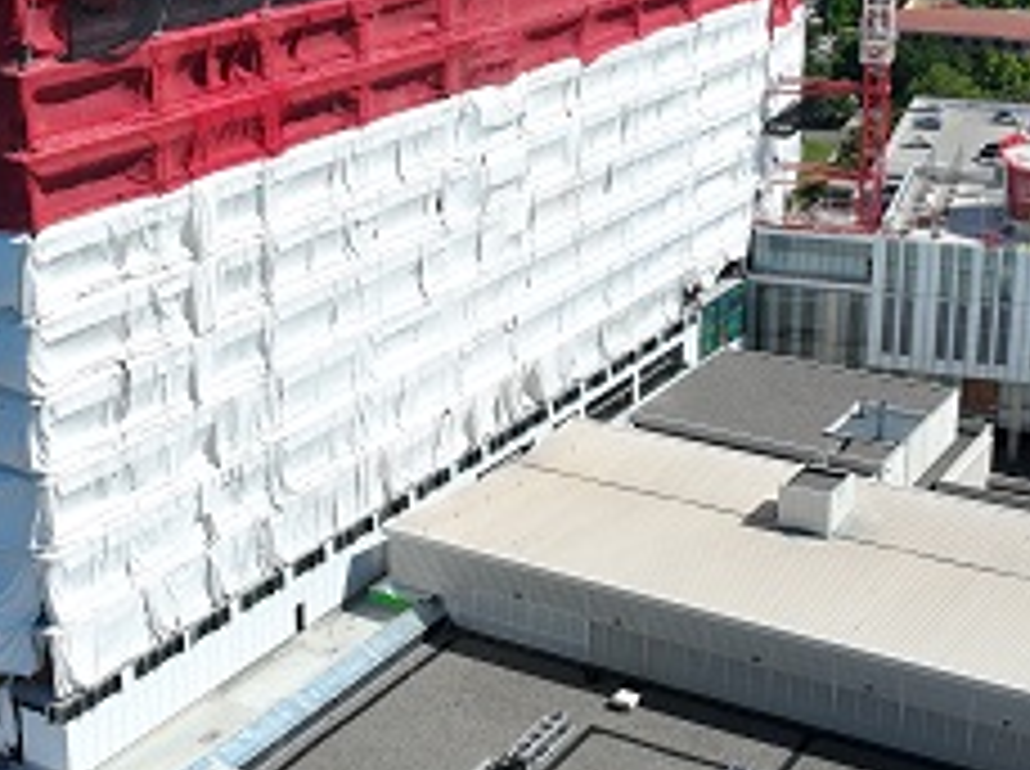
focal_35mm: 63
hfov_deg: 30.8
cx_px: 477
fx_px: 1872
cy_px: 209
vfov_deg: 23.0
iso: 100
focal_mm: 12.29
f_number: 4
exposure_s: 1/2000
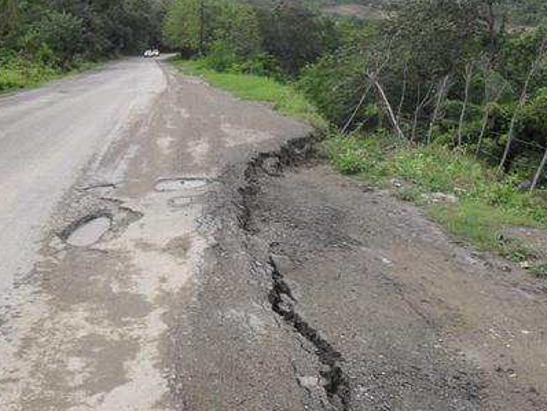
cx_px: 271
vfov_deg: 32.2
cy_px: 183
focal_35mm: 45
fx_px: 712
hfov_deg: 42.1
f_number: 10
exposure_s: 1/60
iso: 100
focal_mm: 7
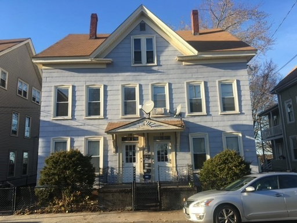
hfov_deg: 61.7
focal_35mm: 29
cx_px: 148
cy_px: 112
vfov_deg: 48.2
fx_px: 249
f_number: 2.2
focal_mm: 4.15
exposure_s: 1/610
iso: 25
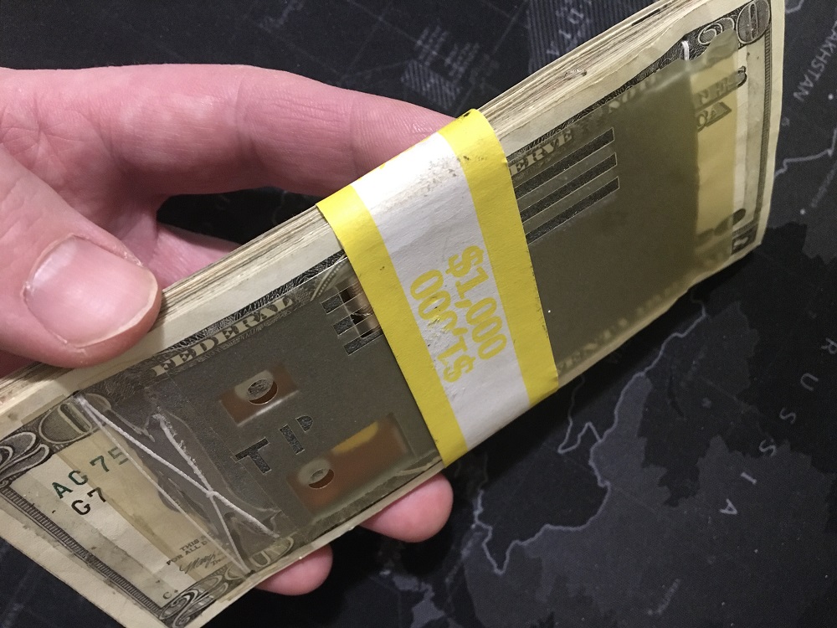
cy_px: 314
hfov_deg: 61.7
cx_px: 418
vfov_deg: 48.2
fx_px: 701
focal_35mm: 29
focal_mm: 4.15
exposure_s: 1/15
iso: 250
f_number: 2.2
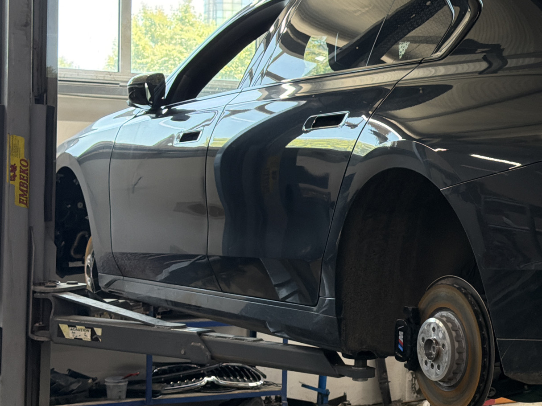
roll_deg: -0.1
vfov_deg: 18.7
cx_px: 406
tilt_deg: +0.4
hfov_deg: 24.4
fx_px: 1237
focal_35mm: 79
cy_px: 181
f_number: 1.78
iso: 160
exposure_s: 1/69
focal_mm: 6.76
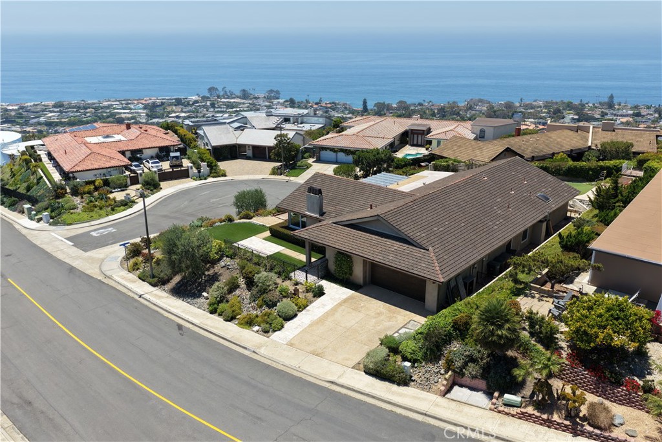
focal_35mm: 28
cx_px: 331
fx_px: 515
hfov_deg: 65.5
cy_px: 221
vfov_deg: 46.4
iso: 160
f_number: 2.8
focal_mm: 14.45
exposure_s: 1/1600
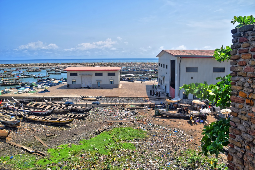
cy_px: 85
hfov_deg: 61.9
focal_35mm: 30
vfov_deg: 43.6
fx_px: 212
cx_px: 128
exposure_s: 1/400
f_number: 10
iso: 200
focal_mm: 20
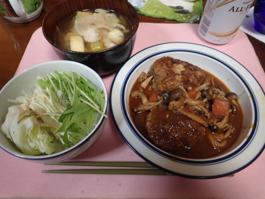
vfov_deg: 54.9
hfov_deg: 69.4
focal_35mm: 25
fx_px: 191
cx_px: 132
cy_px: 100
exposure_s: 1/30
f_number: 2
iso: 200
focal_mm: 4.5
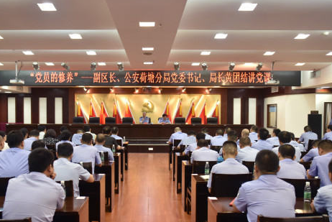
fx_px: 323
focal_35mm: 35
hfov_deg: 54.3
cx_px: 148
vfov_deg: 37.9
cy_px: 124
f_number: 2.8
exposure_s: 1/60
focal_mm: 24
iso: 800
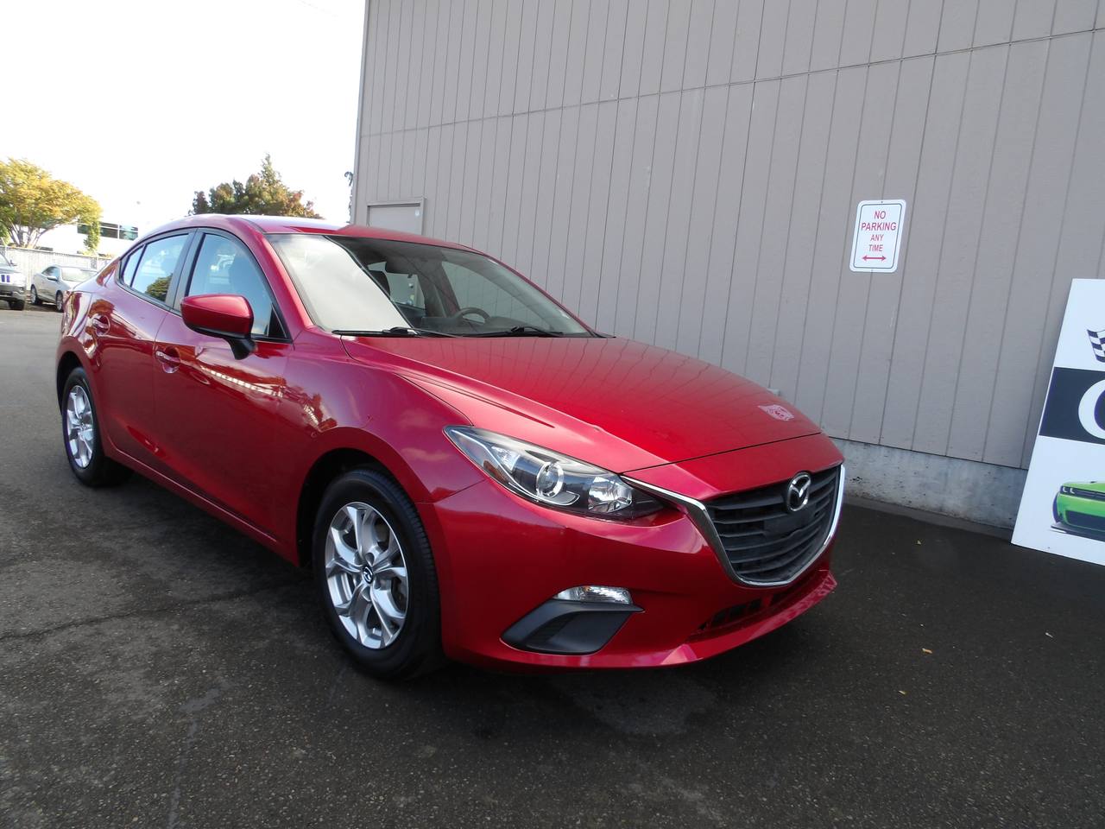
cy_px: 414
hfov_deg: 73.9
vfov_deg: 58.9
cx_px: 552
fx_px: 734
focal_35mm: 23
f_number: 4.1
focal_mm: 4.2
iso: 100
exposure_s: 1/136
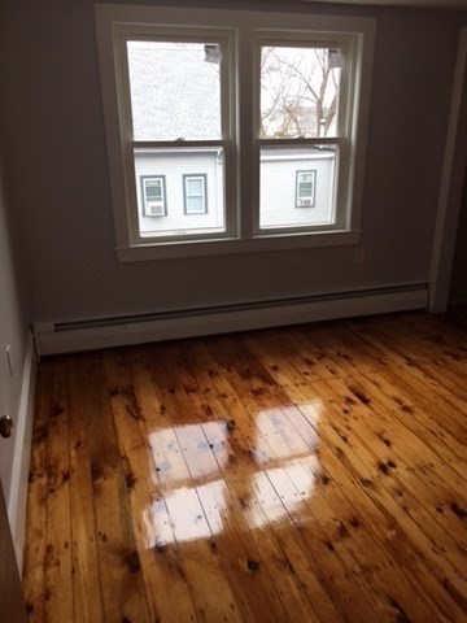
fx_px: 522
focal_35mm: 29
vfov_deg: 61.7
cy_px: 312
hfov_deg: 48.2
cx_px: 234
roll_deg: +0.4
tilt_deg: -20.0
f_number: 2.2
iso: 32
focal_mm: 4.15
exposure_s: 1/60
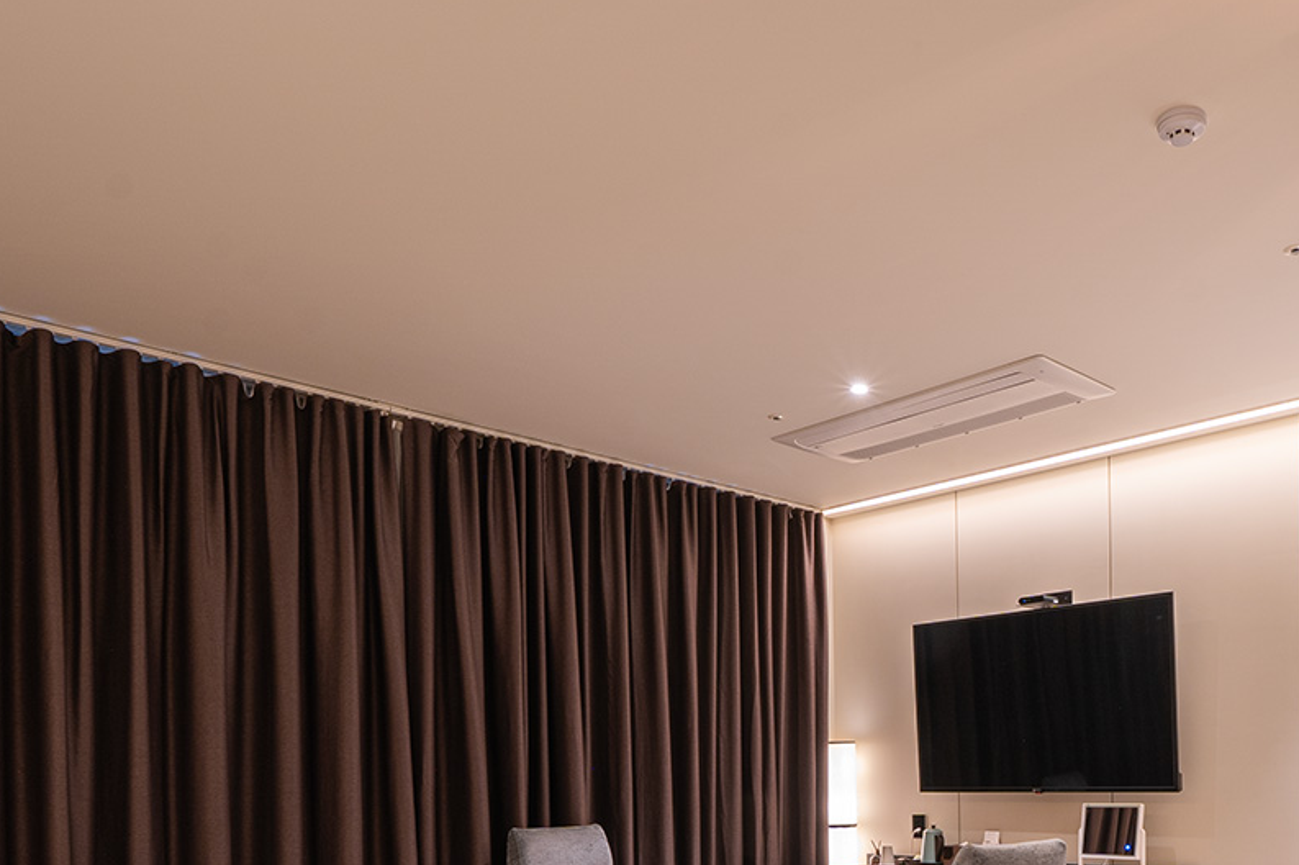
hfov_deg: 57.9
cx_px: 935
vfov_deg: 39.0
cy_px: 794
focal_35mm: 31
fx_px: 1118
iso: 100
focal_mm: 12
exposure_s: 1.6
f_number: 10
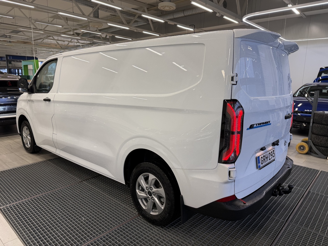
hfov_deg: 71.6
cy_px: 123
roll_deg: -1.6
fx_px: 227
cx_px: 164
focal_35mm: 24
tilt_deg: -9.7
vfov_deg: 56.8
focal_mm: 6.76
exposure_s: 1/100
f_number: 1.78
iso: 64
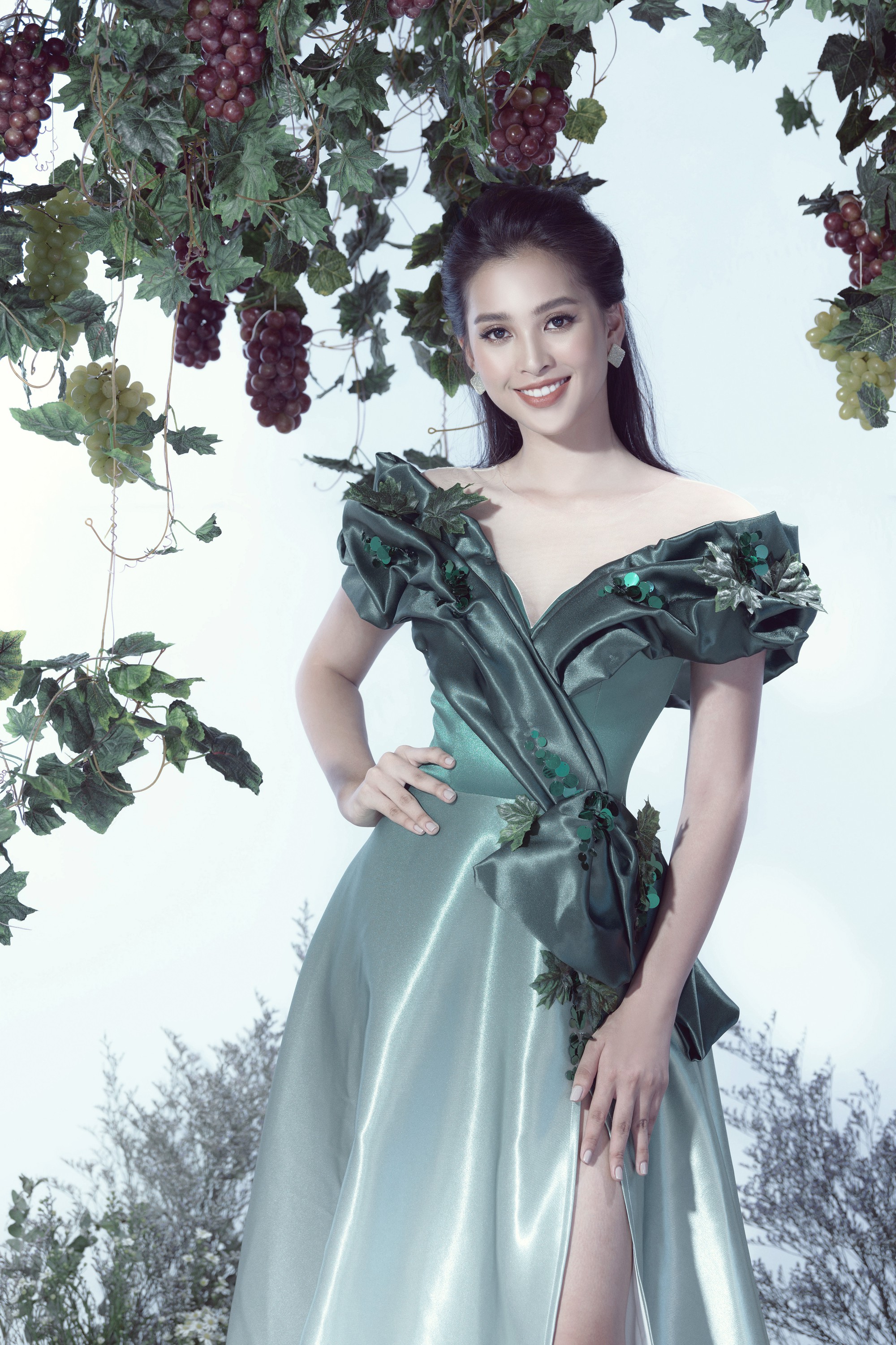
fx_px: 4666
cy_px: 672
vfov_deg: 16.4
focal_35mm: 125
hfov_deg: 11.0
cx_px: 448
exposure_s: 1/160
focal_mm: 125
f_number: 4.5
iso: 100
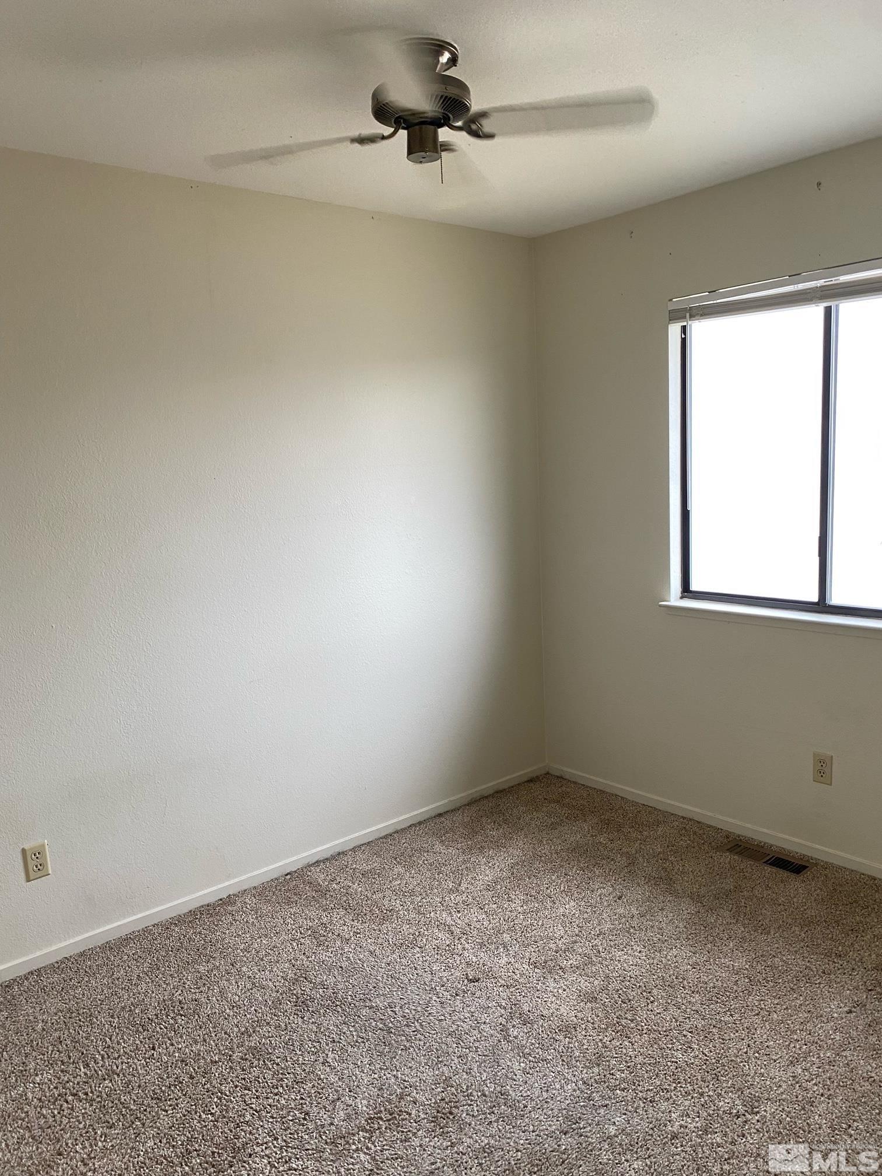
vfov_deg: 67.3
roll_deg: +3.5
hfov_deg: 53.1
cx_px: 441
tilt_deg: -7.7
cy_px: 588
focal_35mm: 26
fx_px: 883
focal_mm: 4.25
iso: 160
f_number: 1.8
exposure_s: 1/60
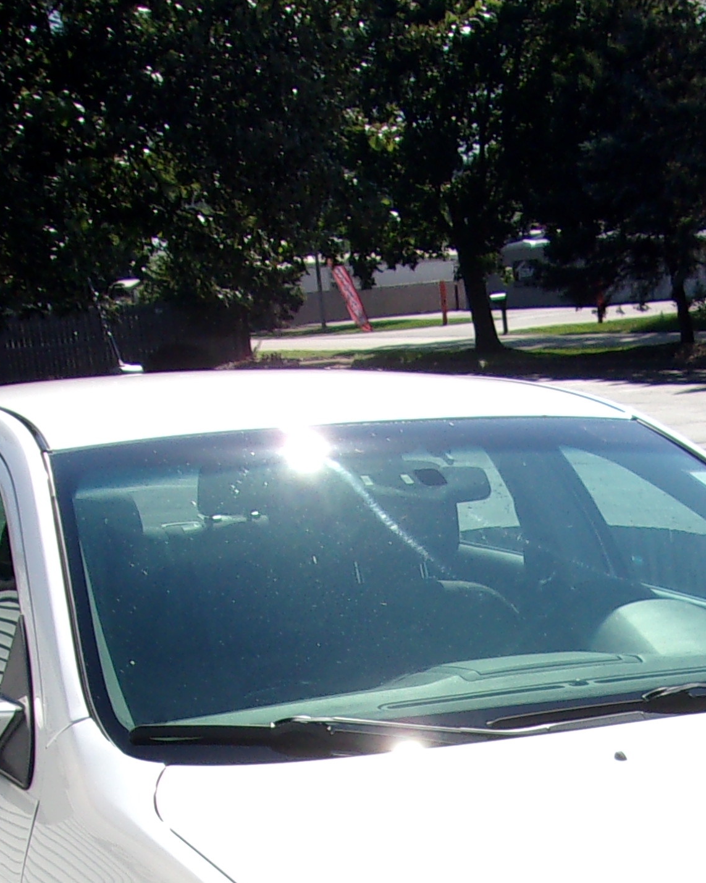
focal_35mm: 85
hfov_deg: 17.9
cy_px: 1036
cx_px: 584
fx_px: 2220
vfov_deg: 21.1
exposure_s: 1/90
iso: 80
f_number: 10.4
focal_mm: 4.9
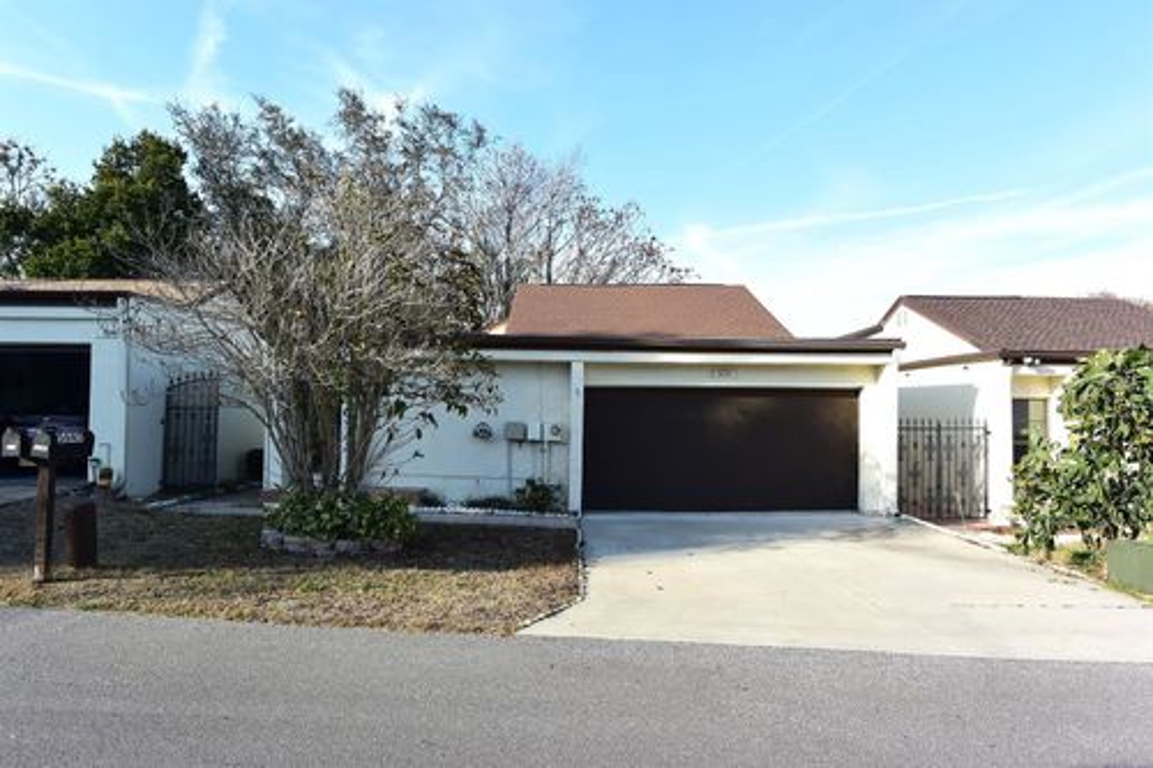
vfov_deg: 57.2
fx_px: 704
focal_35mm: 22
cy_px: 384
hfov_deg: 78.6
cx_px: 576
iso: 160
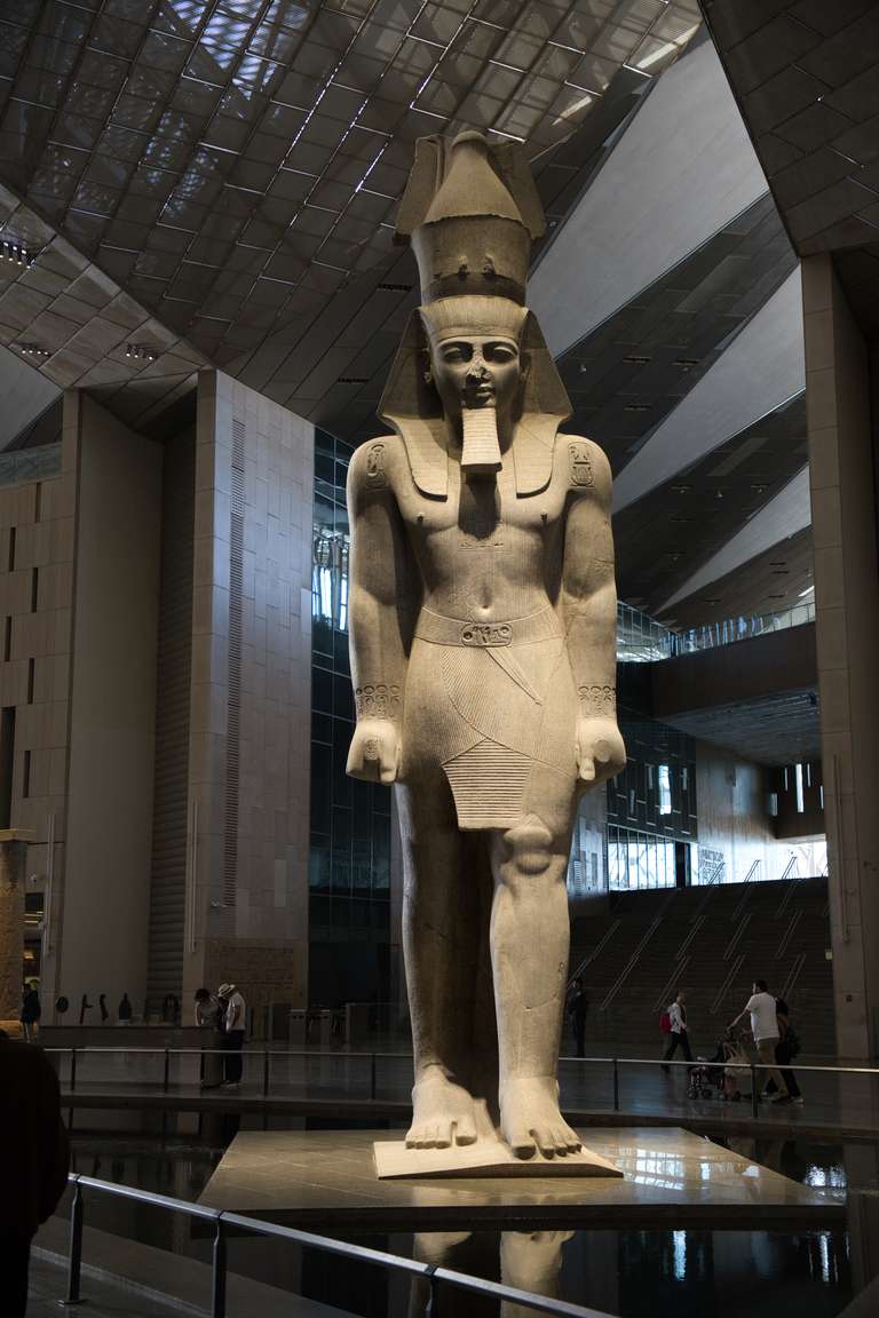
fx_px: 1632
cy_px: 659
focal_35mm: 45
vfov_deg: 44.0
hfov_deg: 30.2
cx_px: 440
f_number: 2.8
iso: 500
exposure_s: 1/250
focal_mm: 29.7
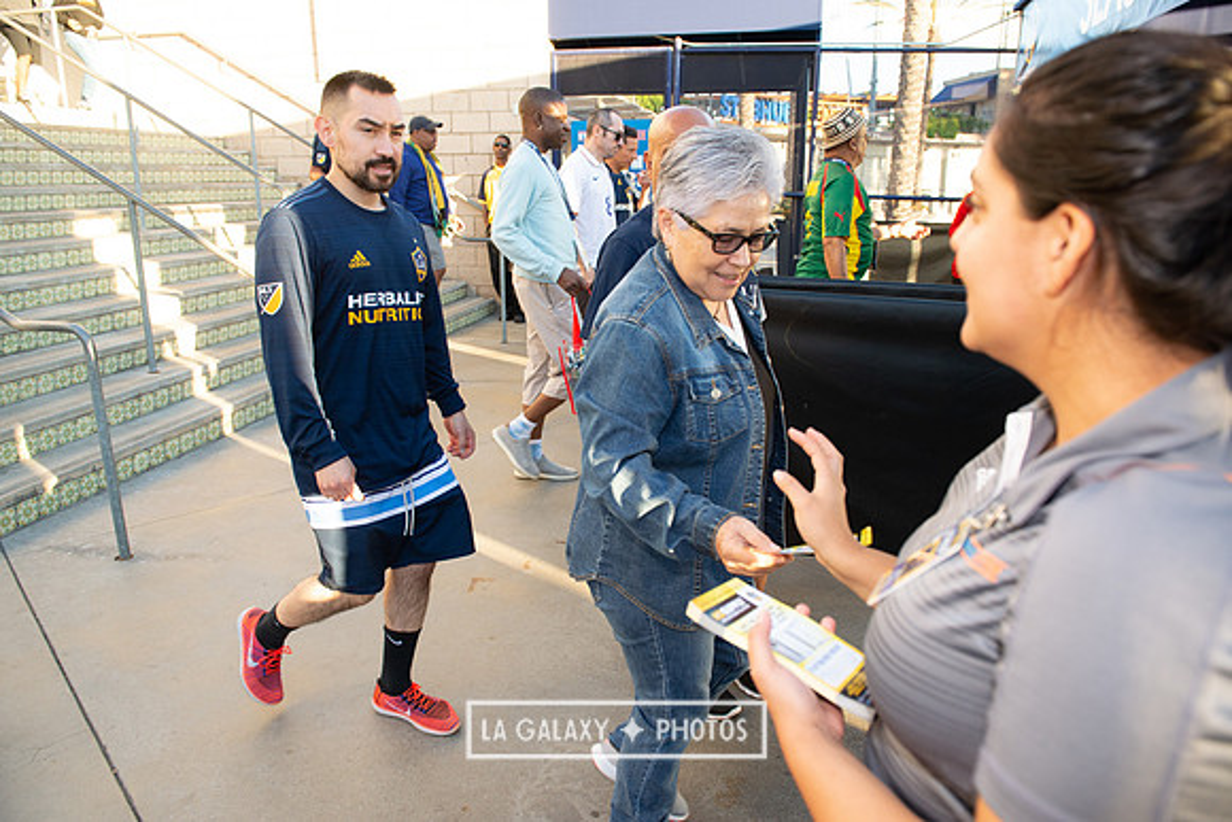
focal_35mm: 24
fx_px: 821
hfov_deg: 73.7
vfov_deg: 53.2
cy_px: 411
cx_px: 616
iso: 800
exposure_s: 1/400
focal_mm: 24
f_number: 4.5
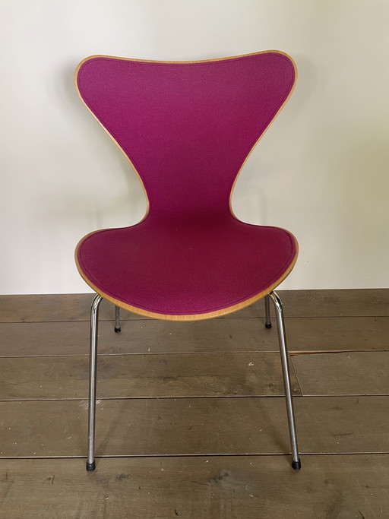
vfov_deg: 67.3
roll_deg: +1.9
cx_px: 194
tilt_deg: -29.2
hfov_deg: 53.0
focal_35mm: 26
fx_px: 390
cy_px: 260
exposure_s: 1/60
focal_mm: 4.2
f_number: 1.6
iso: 125
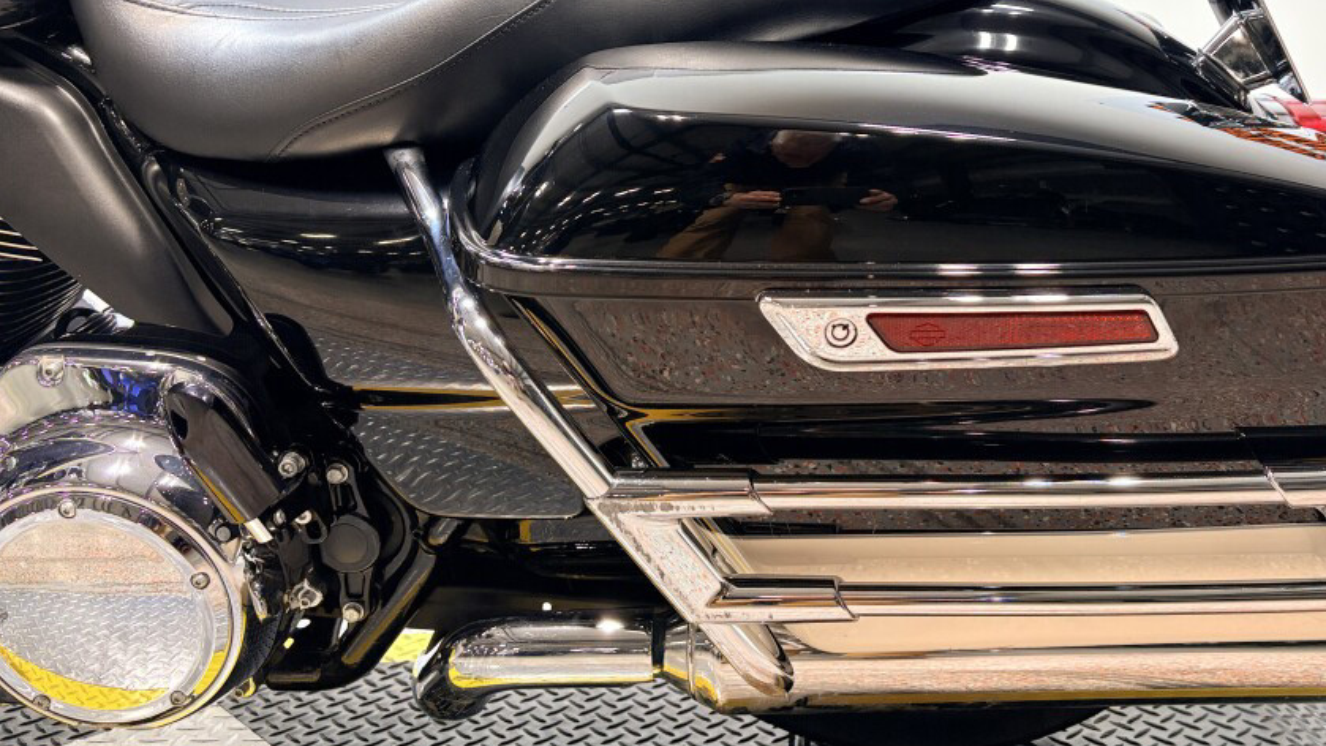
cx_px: 831
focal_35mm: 36
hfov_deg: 54.6
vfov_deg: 32.1
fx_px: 1266
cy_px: 163
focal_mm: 5.96
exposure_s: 1/120
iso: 64
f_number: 1.6
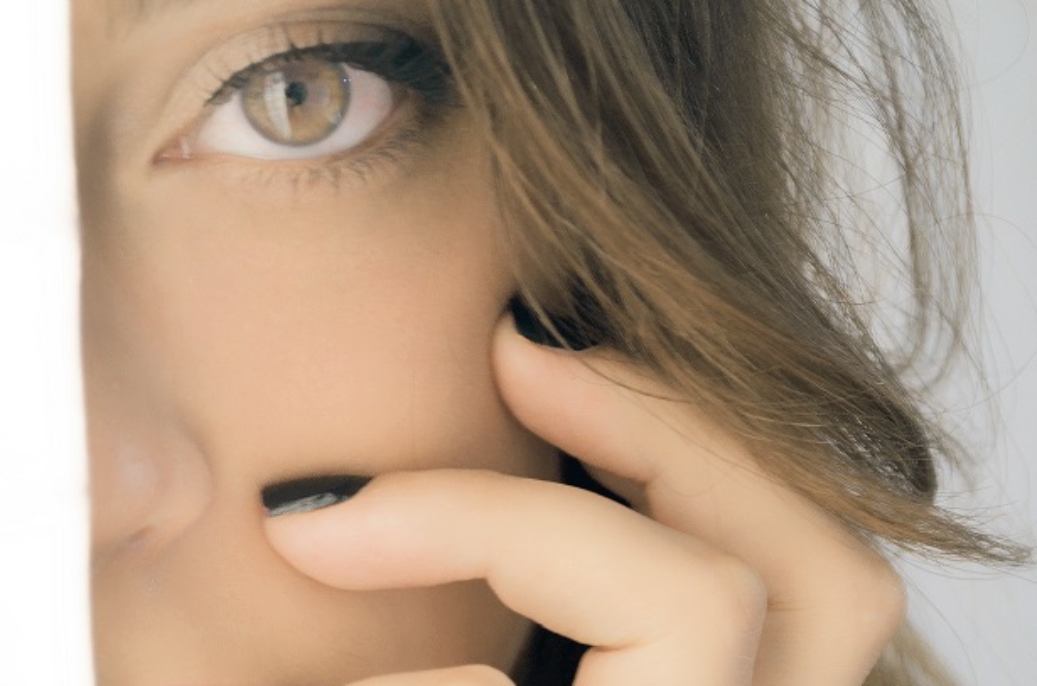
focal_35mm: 101
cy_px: 442
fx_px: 2903
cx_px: 261
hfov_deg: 20.1
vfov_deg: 13.5
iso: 200
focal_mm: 42
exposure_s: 1/50
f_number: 5.3
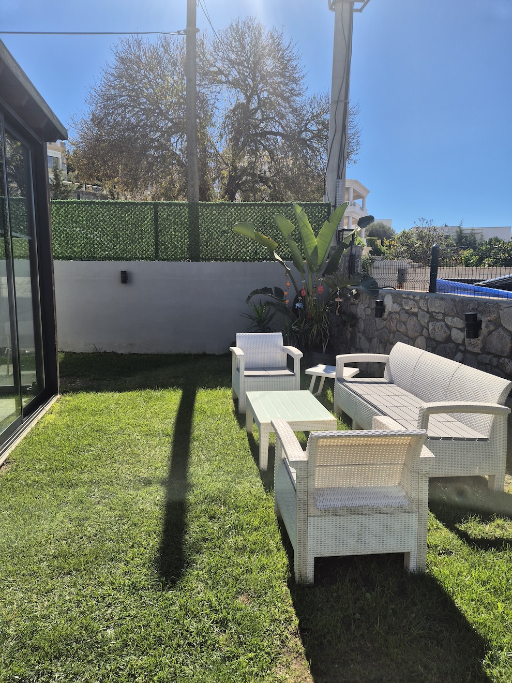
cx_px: 256
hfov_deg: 58.9
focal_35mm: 23
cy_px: 342
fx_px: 454
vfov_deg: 73.9
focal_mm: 5.4
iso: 25
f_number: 1.8
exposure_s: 1/1836
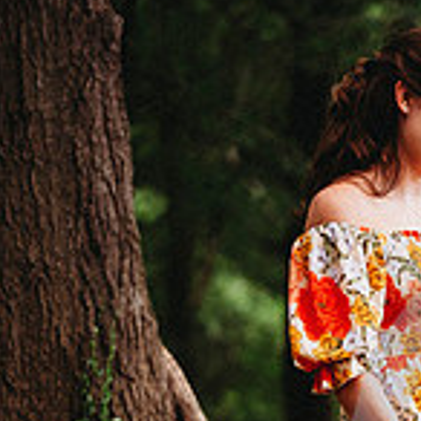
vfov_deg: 4.3
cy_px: 490
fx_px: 5655
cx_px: 832
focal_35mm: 411
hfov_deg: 4.2
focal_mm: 116
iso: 1250
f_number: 2.8
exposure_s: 1/320
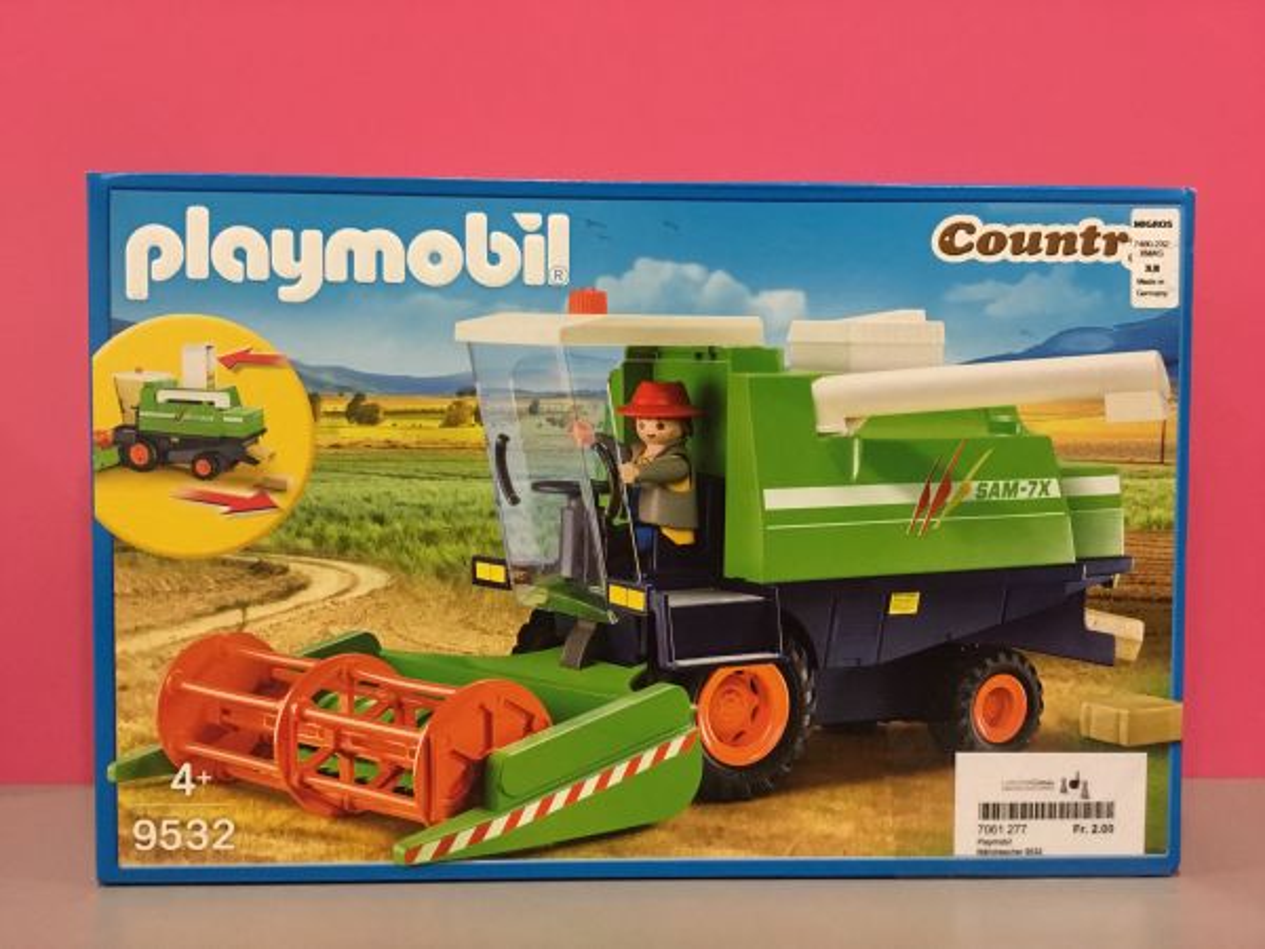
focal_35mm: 31
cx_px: 632
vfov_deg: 45.4
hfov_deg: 58.4
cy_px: 474
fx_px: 1133
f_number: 2.4
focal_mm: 3.3
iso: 200
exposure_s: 1/17
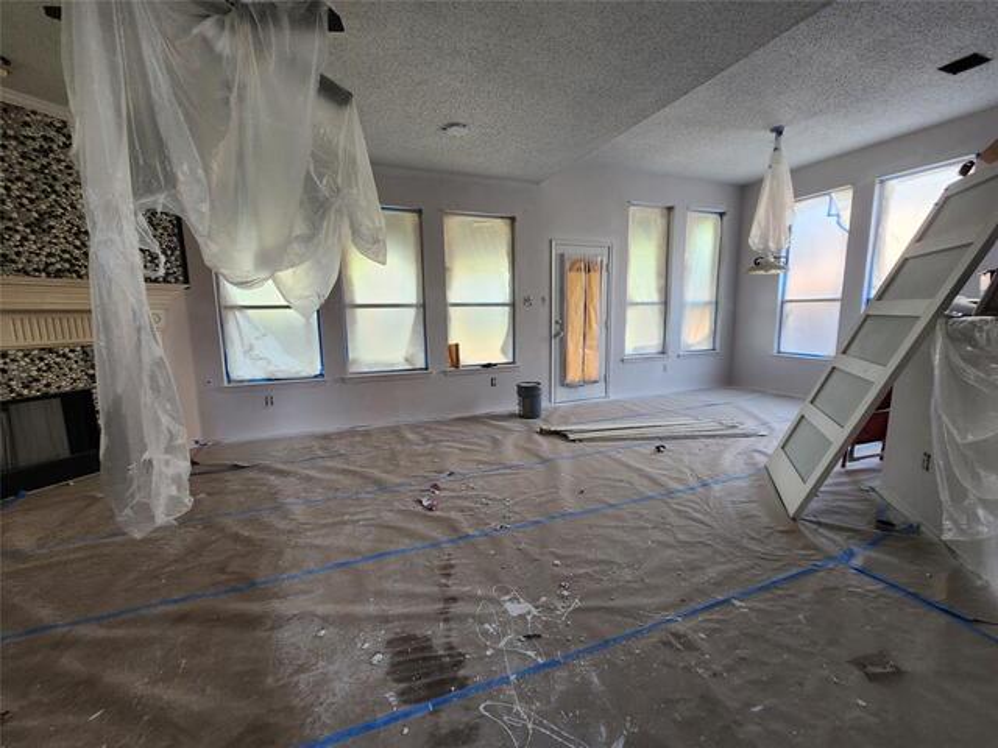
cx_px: 499
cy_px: 374
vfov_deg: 89.9
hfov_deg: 106.2
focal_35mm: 13
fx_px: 375
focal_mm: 2.2
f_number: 2.2
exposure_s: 1/60
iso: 160
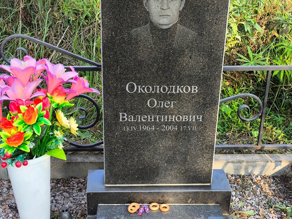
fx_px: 422
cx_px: 146
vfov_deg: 29.1
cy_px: 110
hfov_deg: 38.2
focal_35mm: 50
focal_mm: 4.71
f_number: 1.7
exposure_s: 1/177
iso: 50
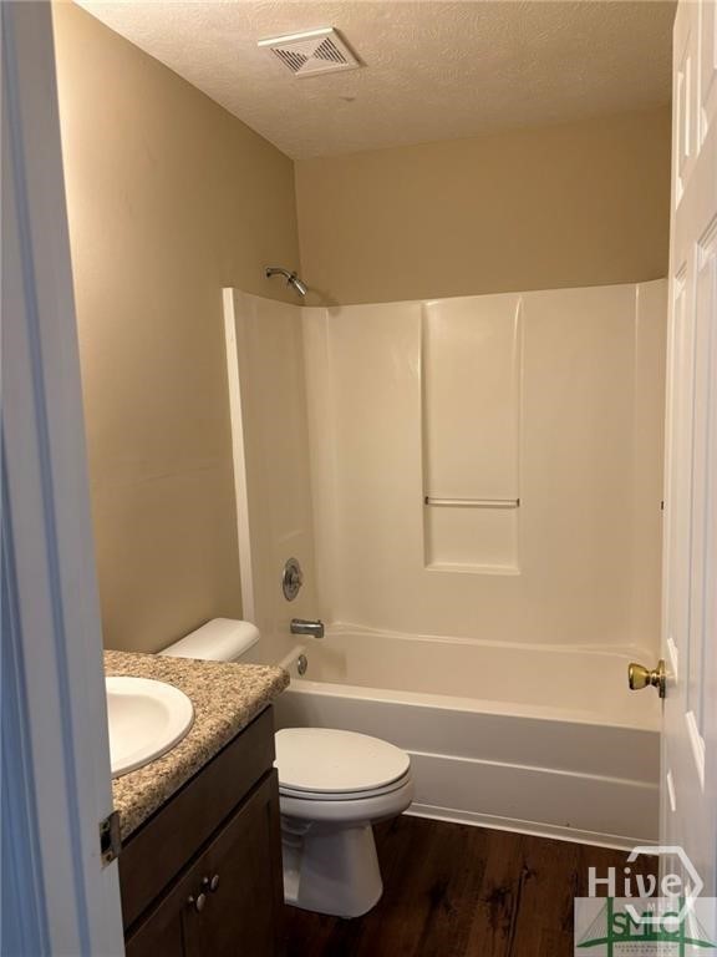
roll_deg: +0.8
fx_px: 718
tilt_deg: -6.5
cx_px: 358
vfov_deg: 67.3
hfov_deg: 53.1
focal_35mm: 26
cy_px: 478
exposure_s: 1/60
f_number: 1.6
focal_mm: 5.96
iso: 125
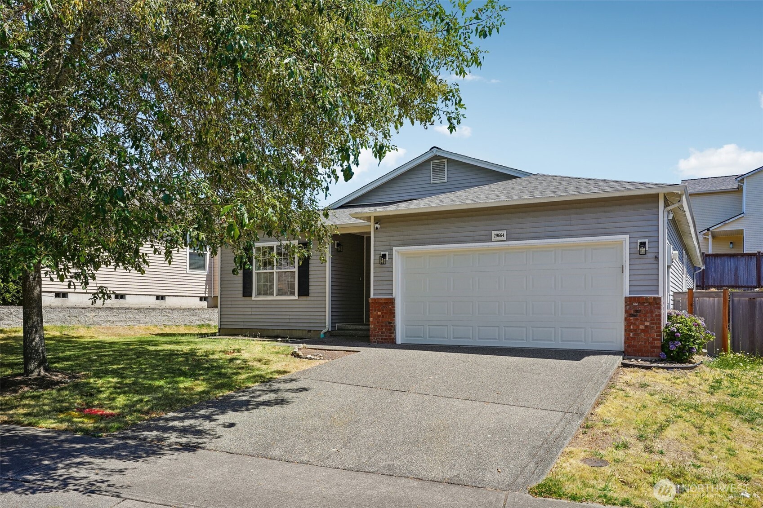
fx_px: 593
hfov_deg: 65.5
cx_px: 382
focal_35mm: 28
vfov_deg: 46.4
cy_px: 254
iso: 100
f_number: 8
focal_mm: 28
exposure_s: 1/200
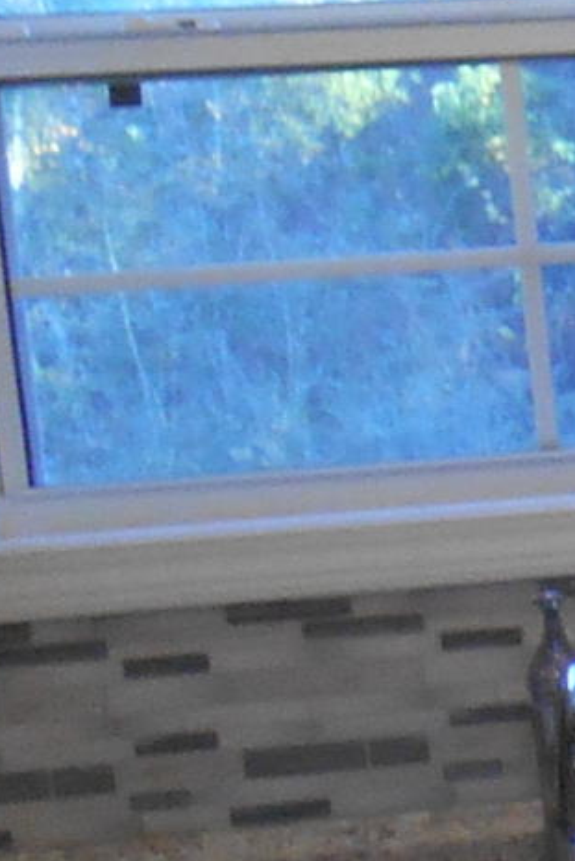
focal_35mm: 174
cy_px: 708
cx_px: 2365
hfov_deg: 6.3
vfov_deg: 11.8
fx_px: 4165
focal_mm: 4.7
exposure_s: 1/30
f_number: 3.4
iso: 200
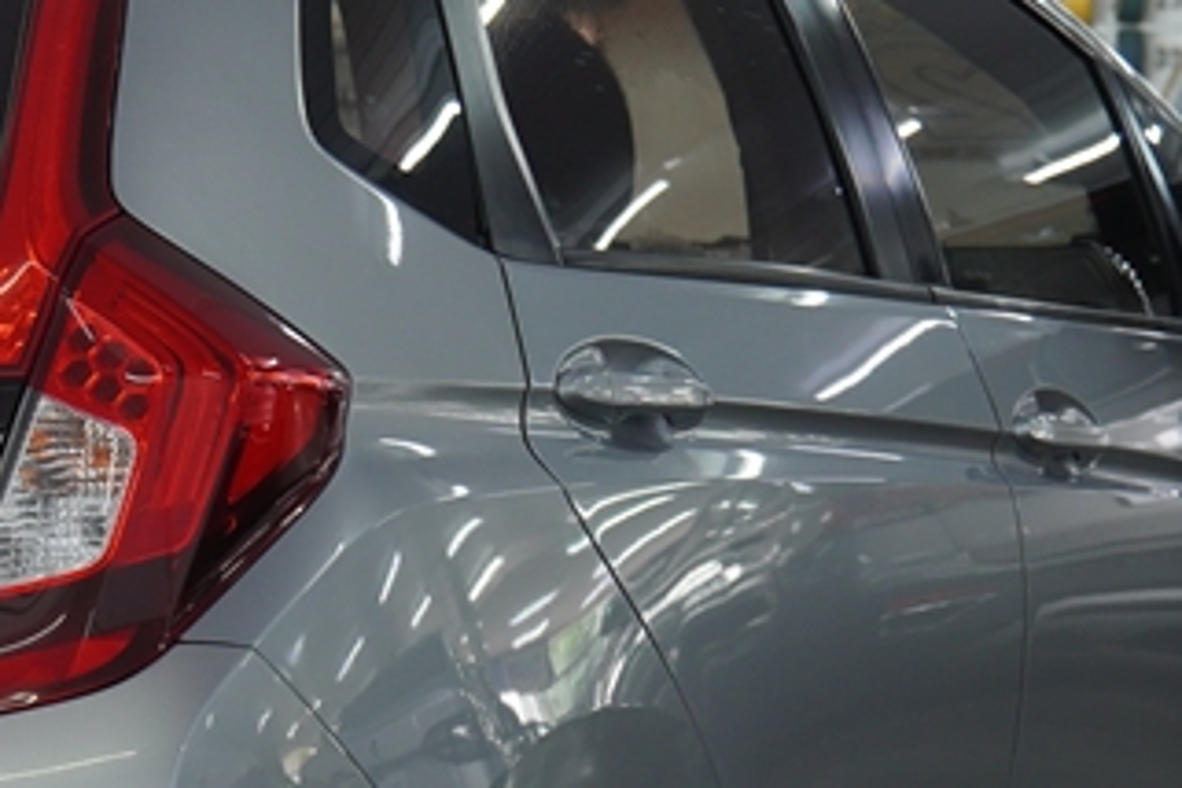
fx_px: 4399
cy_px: 731
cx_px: 37
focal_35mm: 134
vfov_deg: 10.2
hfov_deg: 15.1
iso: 200
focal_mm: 28
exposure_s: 1/50
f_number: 2.8
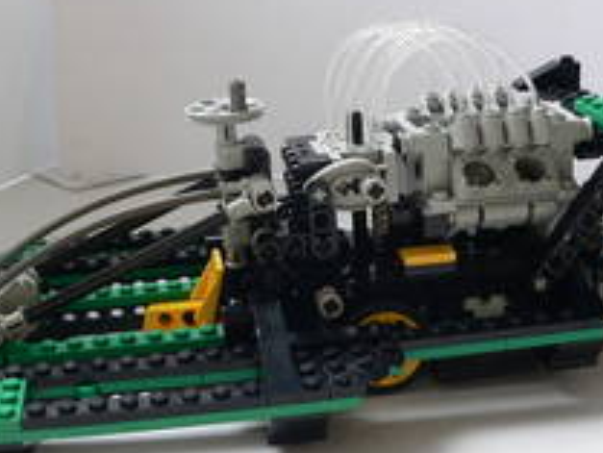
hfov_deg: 31.1
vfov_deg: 23.7
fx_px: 1081
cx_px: 265
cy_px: 234
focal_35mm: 62
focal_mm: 6
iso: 200
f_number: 2.8
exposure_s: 1/30
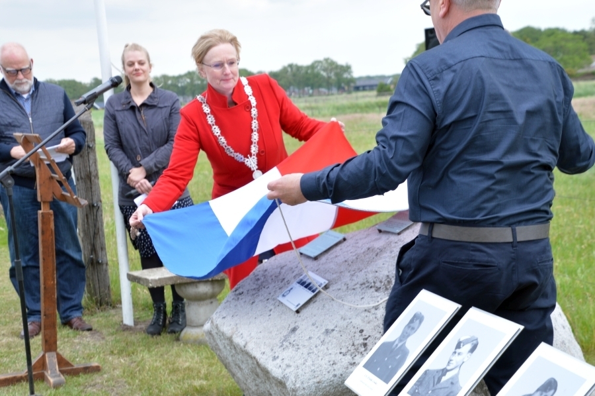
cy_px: 198
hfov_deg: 35.1
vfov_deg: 23.7
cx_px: 298
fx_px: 941
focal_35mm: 57
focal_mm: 38
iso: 200
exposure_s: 1/100
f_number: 5
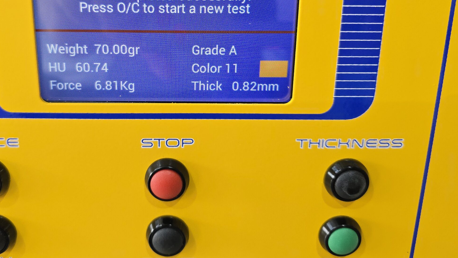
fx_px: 401
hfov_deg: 59.1
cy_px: 81
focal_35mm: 33
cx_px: 186
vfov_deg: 35.2
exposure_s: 1/100
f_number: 1.7
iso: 160
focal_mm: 6.3
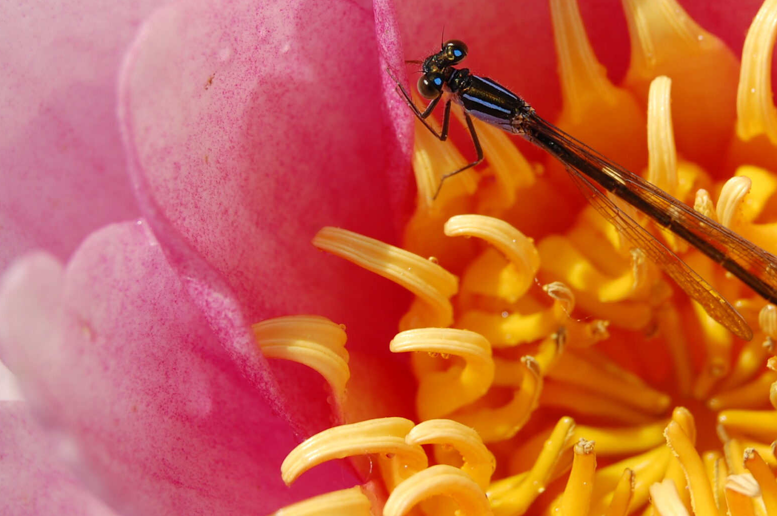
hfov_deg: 15.1
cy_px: 92
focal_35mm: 136
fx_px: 2929
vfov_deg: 10.0
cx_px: 537
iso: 200
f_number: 10
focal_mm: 55
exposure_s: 1/400
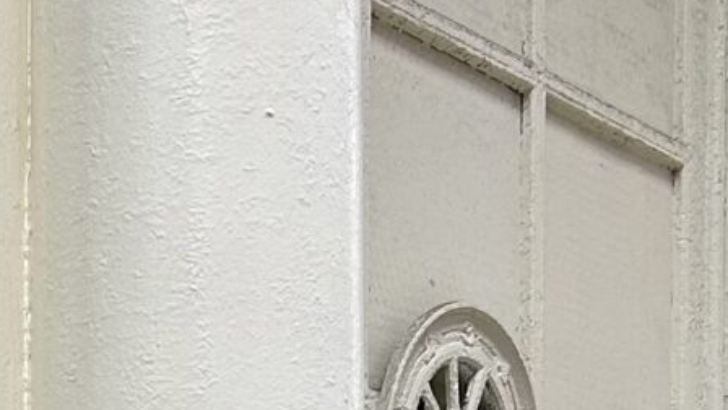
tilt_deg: -3.3
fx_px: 3127
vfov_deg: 6.6
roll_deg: -0.3
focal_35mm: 162
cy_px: 1370
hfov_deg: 12.8
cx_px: -216
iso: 32
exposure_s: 1/124
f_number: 1.5
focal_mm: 5.7
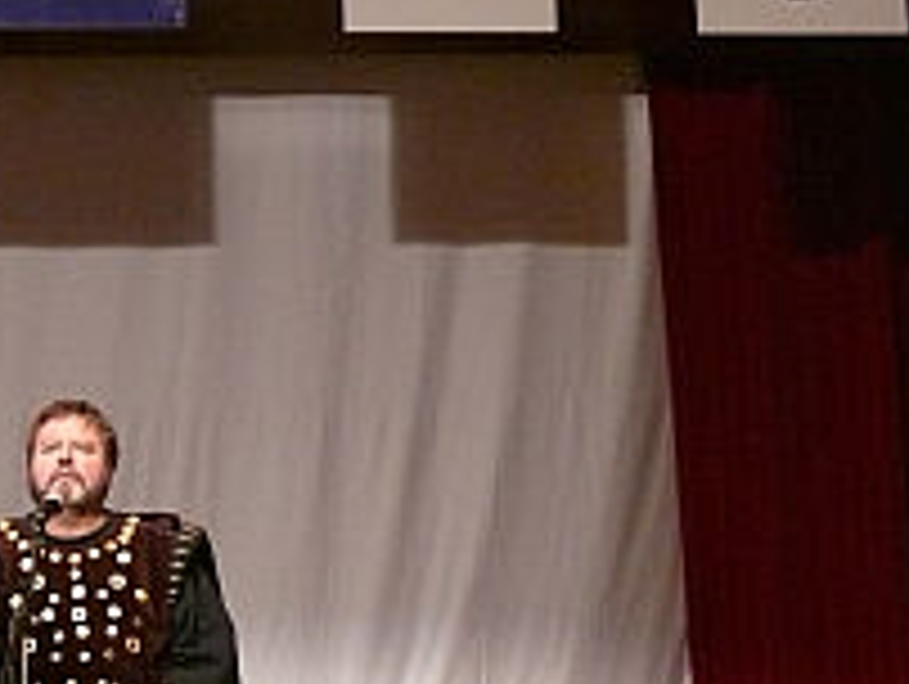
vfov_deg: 10.8
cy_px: 716
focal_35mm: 136
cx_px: 117
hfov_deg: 14.4
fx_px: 3576
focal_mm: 10.2
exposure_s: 1/25
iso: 400
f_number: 3.2
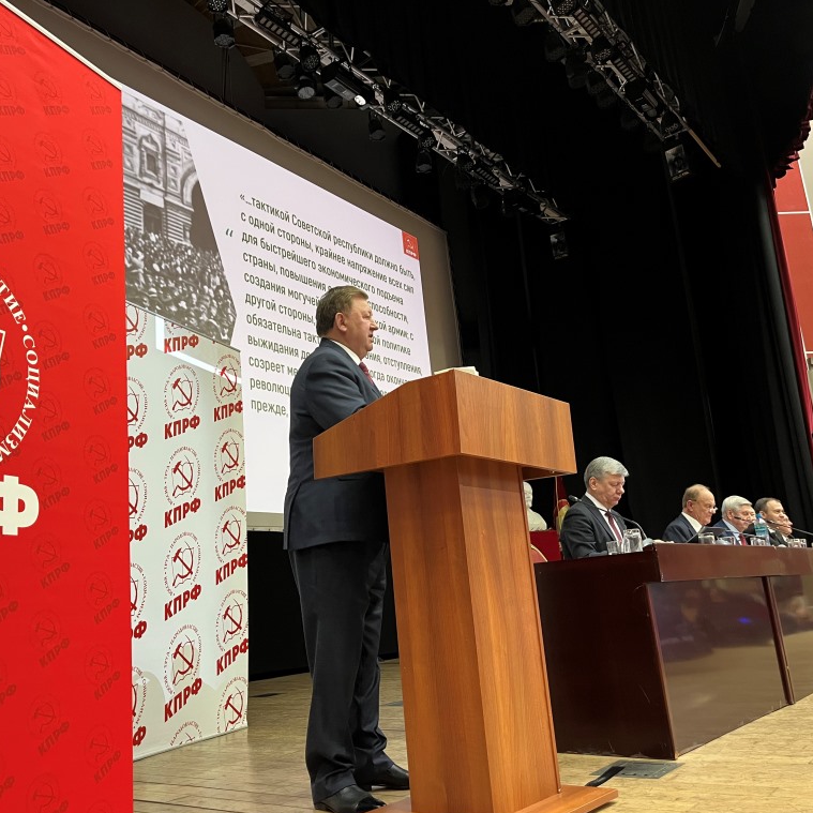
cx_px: 351
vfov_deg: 52.5
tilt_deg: +13.2
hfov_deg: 52.4
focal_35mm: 31
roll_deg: +5.1
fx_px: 824
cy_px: 409
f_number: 1.6
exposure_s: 1/50
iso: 200
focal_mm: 5.1
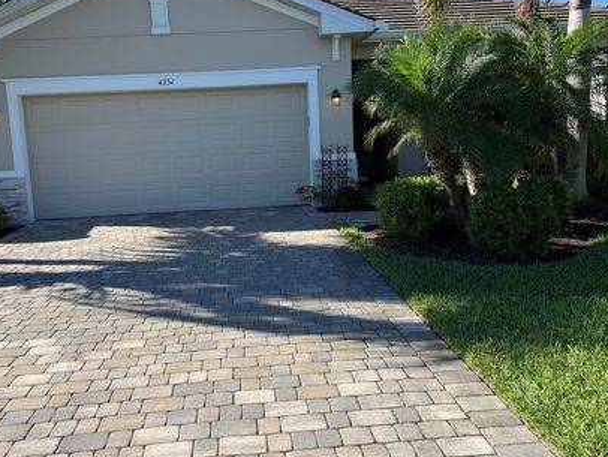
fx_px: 562
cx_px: 270
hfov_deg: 56.6
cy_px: 211
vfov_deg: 44.2
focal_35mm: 32
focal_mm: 5.7
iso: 50
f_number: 1.5
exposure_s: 1/1934
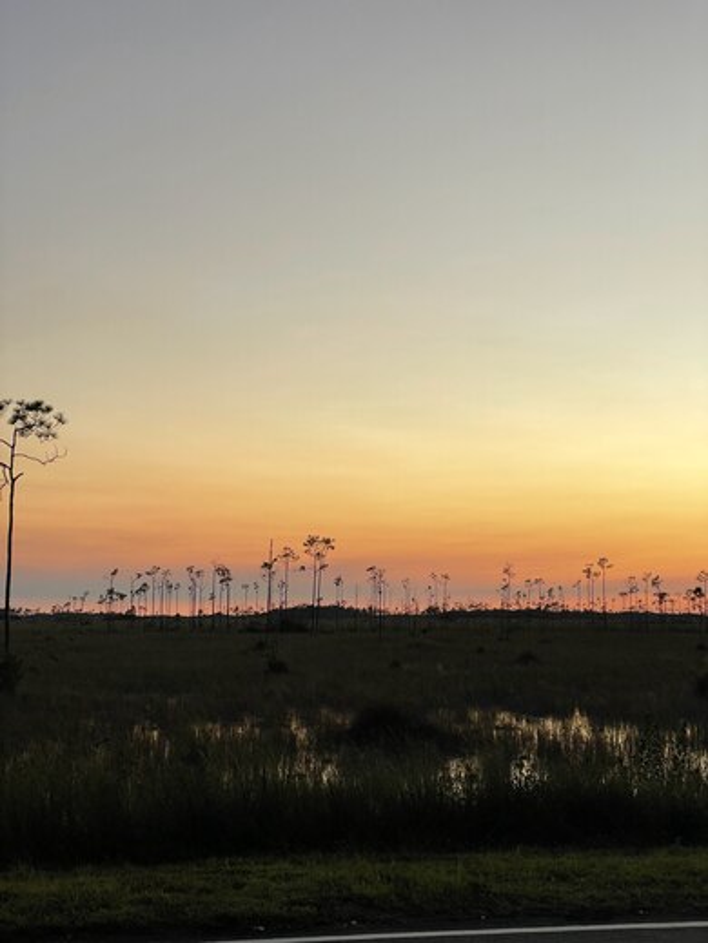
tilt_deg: +7.0
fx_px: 1418
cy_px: 472
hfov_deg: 28.0
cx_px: 354
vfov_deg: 36.8
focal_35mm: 52
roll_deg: +0.1
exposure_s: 1/99
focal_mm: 6
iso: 32
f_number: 2
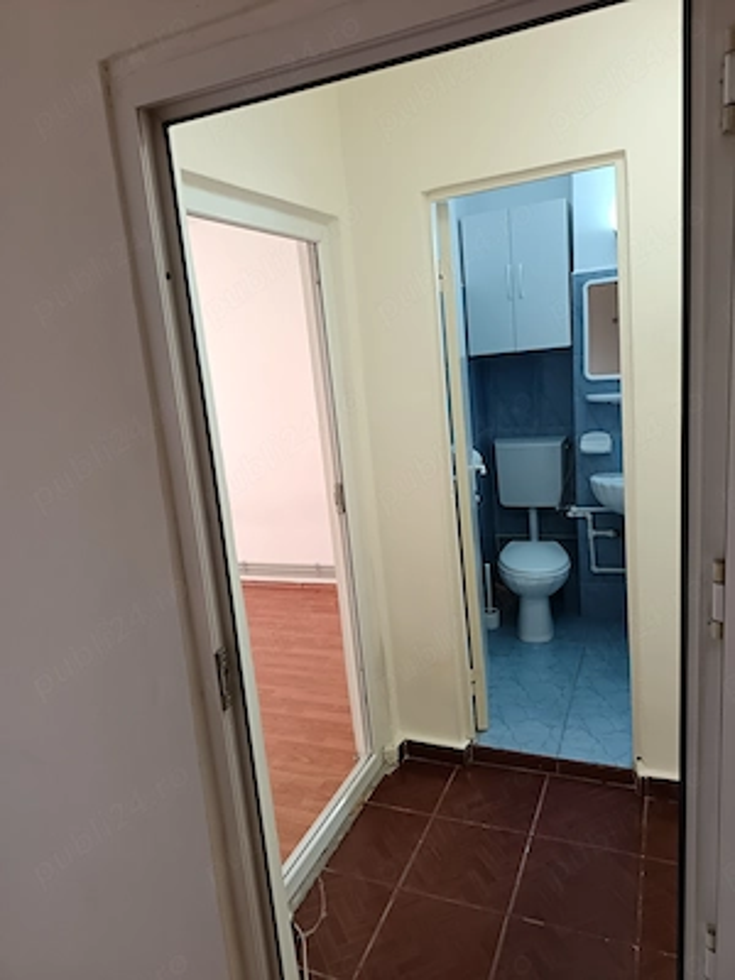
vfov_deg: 71.6
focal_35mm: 24
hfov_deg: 56.8
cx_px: 368
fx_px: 679
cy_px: 490
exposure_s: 1/33.3
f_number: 1.75
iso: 932
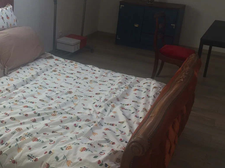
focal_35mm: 45
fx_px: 292
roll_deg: -2.8
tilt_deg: -20.4
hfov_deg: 41.5
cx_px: 75
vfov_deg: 32.0
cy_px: 63
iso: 32
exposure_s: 1/287
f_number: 2.2
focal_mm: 4.15
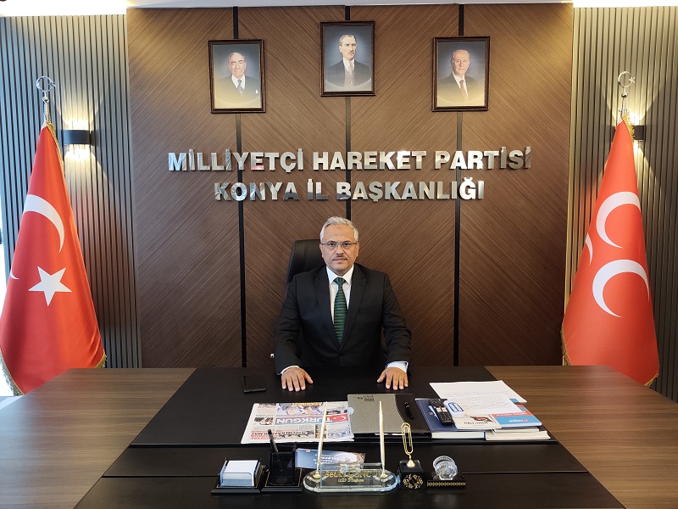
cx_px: 339
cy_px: 254
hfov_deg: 73.9
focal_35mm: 23
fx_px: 450
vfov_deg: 58.9
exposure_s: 1/25
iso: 640
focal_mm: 6.04
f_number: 1.7
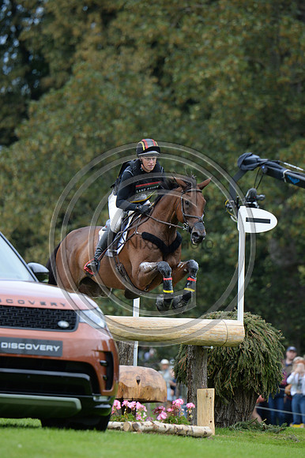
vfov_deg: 5.2
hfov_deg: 3.4
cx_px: 152
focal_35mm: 400
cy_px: 229
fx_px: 5089
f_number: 6.3
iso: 1000
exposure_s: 1/1000
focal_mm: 400
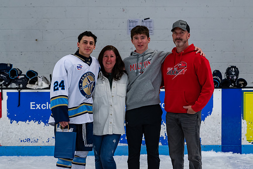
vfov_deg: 13.0
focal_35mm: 105
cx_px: 128
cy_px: 87
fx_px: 740
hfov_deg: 19.4
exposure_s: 1/250
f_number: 4
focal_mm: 58
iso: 400
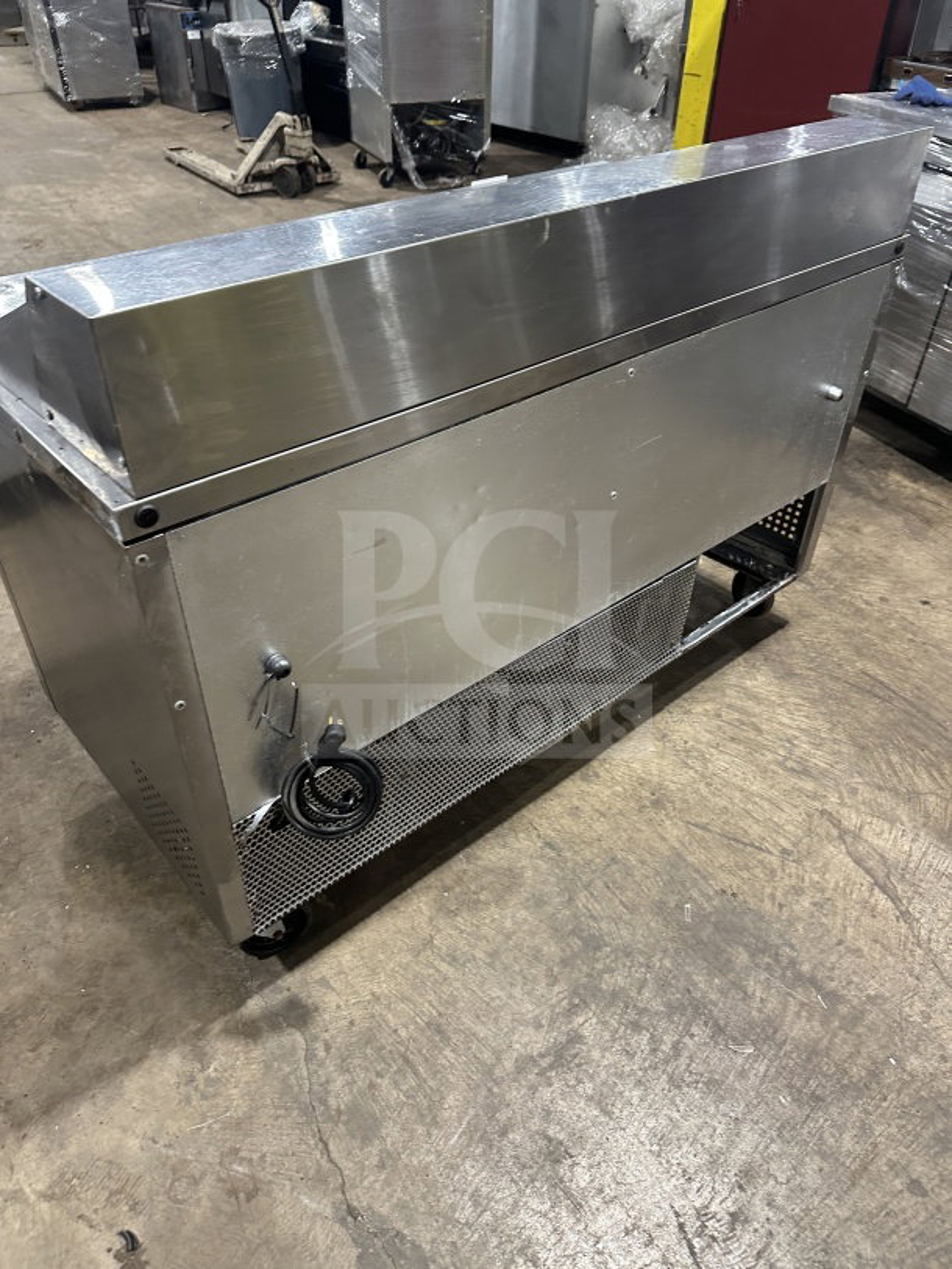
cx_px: 476
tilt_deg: -30.3
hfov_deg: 56.8
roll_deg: +2.7
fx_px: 880
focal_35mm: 24
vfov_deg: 71.6
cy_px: 634
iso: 320
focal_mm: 6.86
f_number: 1.78
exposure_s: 1/60
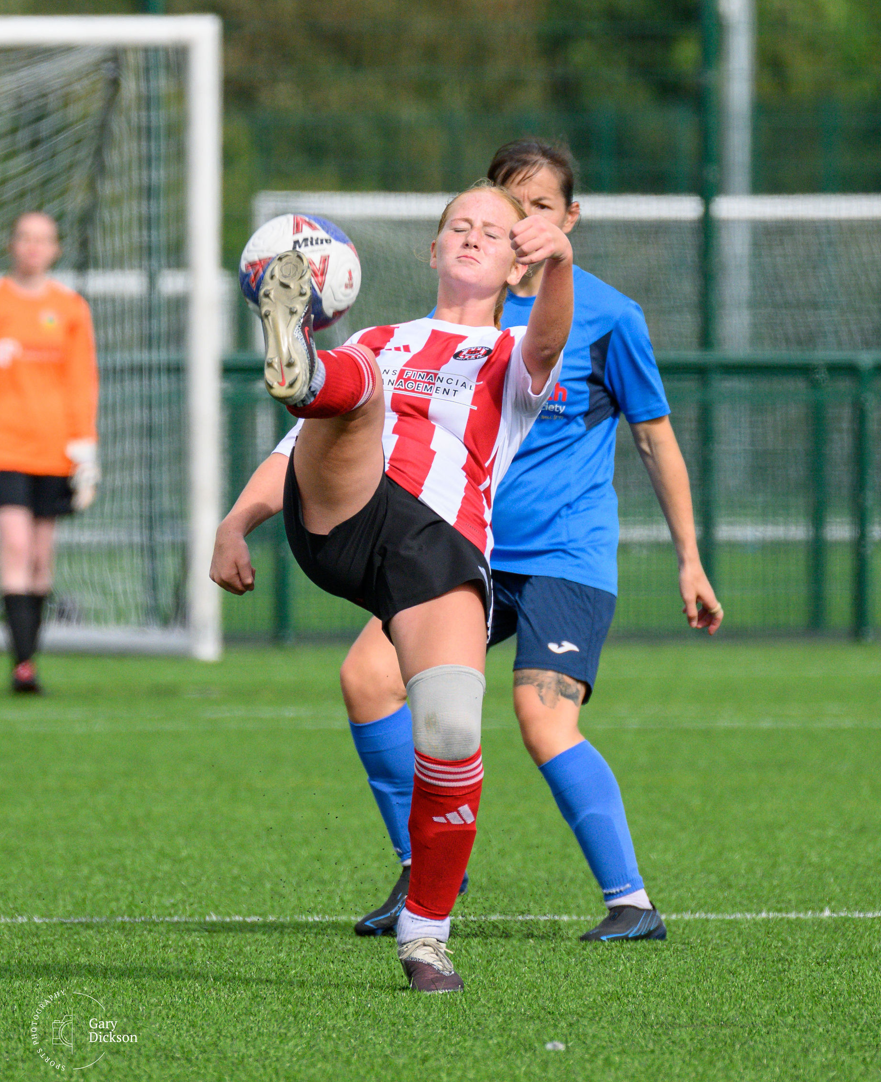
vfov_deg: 2.3
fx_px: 26529
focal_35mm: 823
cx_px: 409
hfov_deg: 1.9
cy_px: 281
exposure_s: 1/2000
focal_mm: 320
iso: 560
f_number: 5.3
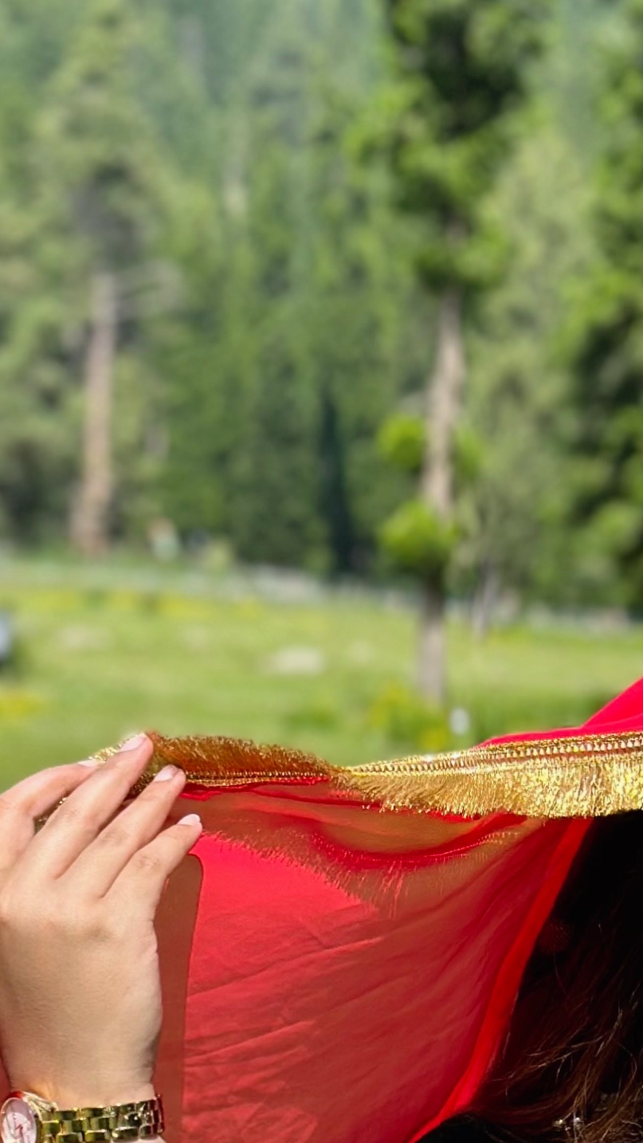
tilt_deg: -3.1
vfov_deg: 14.4
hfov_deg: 8.2
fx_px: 4454
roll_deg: -2.9
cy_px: 1121
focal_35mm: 147
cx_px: 753
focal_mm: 6.86
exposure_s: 1/4184
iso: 100
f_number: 1.78
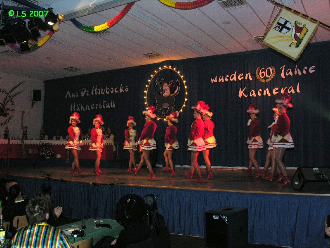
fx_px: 334
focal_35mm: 35
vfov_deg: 40.7
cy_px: 124
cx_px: 165
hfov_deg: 52.6
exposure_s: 1/60.1
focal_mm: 8.9
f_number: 4
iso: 200
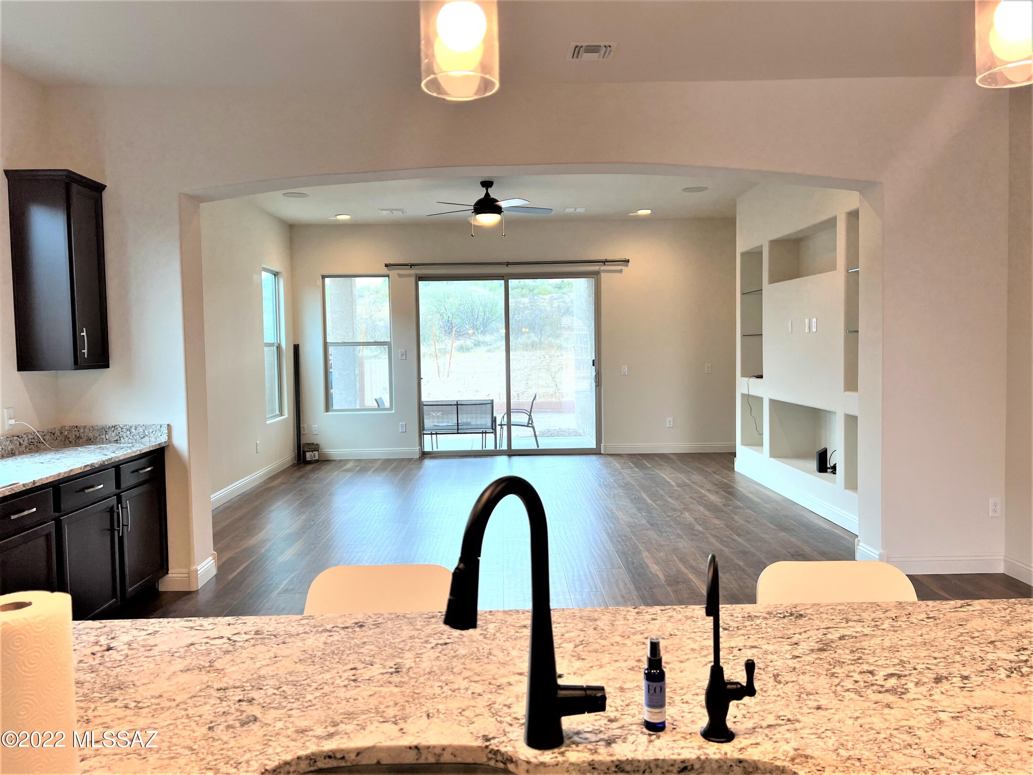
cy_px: 388
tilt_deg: -3.0
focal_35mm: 26
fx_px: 776
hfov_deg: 67.3
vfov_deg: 53.1
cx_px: 516
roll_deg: +0.9
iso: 50
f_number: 1.5
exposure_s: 1/120
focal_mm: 5.7
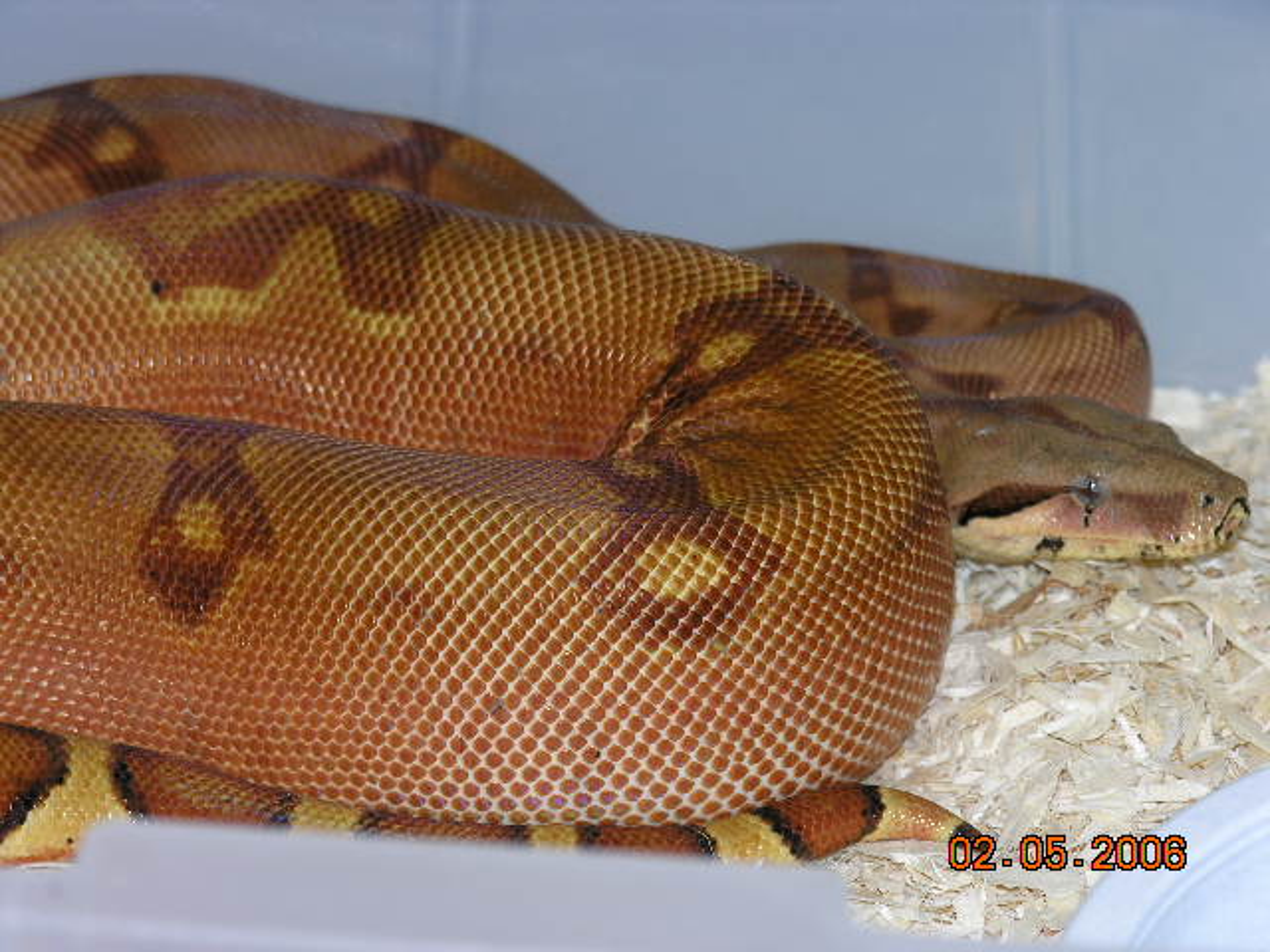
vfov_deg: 7.1
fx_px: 7668
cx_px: 635
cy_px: 476
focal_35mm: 209
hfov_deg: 9.5
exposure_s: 1/120
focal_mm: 53.3
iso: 50
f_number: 4.2
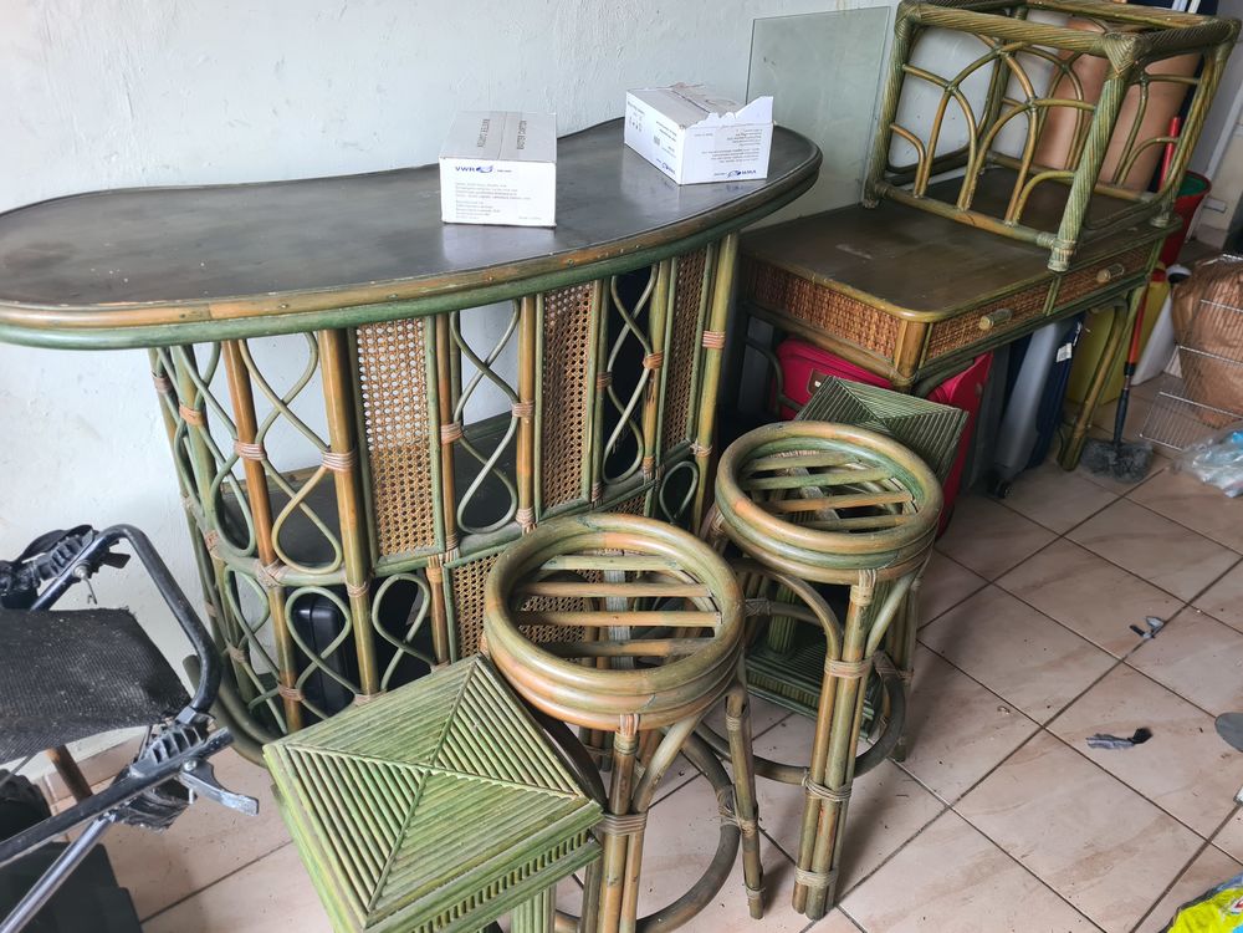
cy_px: 466
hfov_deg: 67.3
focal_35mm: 26
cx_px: 622
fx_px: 934
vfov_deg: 53.1
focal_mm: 5.4
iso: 100
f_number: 1.8
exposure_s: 1/50
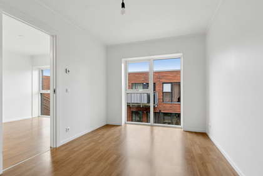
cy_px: 88
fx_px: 121
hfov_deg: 95.0
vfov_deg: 72.1
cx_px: 132
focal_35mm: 16
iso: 200
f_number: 8
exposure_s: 1/30
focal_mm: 11
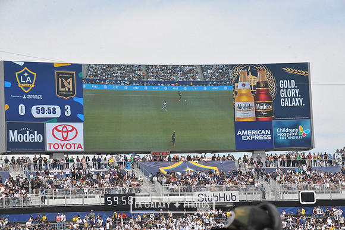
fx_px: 1245
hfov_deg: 15.8
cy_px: 115
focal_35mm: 130
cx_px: 172
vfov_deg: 10.5
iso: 320
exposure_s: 1/400
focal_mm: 130
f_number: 10
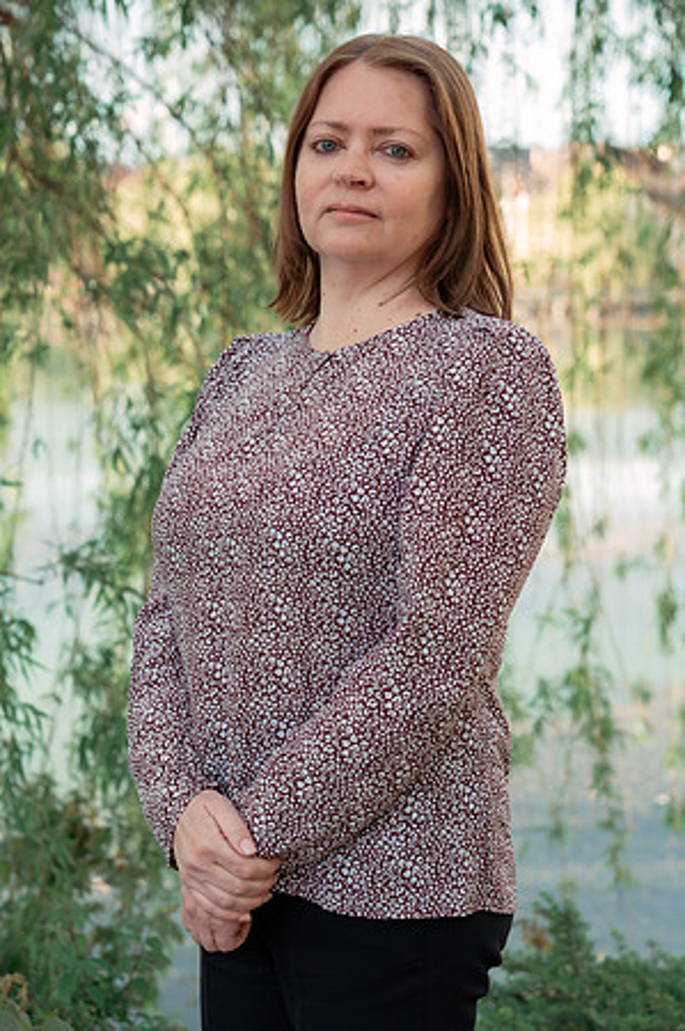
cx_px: 342
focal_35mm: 69
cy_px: 516
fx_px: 1974
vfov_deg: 29.3
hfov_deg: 19.7
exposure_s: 1/500
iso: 1000
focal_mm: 69
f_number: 5
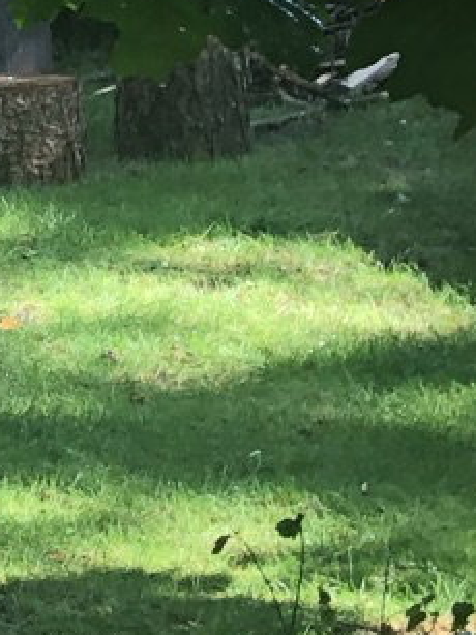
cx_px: -1084
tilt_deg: -1.1
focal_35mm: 187
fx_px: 3431
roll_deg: +1.8
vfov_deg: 10.2
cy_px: -329
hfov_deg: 6.9
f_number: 1.8
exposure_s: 1/120
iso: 40
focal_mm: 3.99
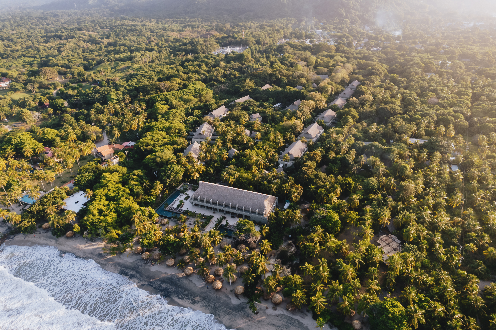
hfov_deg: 78.6
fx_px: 303
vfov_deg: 57.2
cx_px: 248
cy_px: 165
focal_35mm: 22
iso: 120
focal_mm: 8.38
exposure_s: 1/100
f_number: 2.8
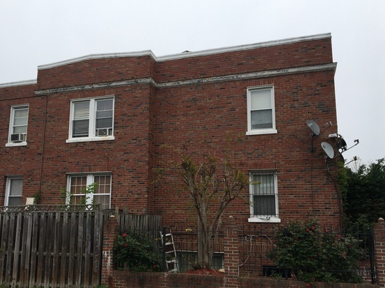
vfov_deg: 40.6
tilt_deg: +11.1
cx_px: 170
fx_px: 389
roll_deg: -1.6
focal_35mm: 35
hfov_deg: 52.5
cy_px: 157
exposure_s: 1/1538
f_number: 2.2
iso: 25
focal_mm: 4.15
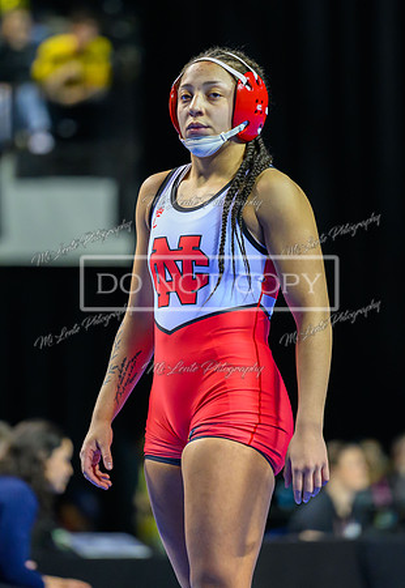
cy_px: 256
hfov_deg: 4.3
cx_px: 197
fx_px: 5415
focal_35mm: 328
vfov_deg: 6.2
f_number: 2.8
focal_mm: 190
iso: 3200
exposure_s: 1/800
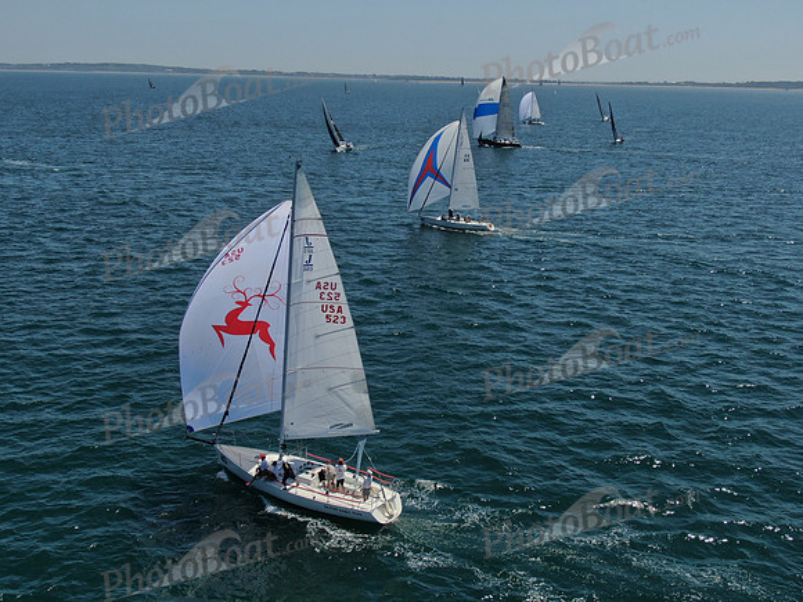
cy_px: 301
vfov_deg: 33.6
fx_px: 997
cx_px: 402
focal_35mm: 43
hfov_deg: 43.9
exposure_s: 1/1600
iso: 100
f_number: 3.6
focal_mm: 7.39
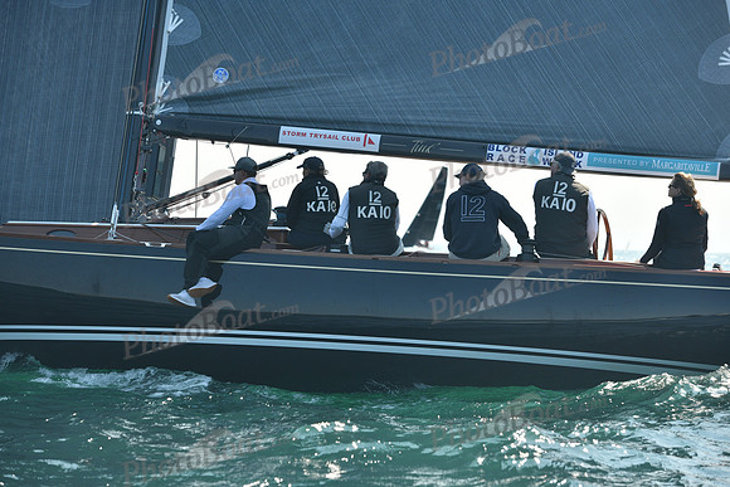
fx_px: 2474
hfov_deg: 16.8
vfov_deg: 11.2
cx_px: 365
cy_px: 244
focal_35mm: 122
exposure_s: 1/640
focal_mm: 122
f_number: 5
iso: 320
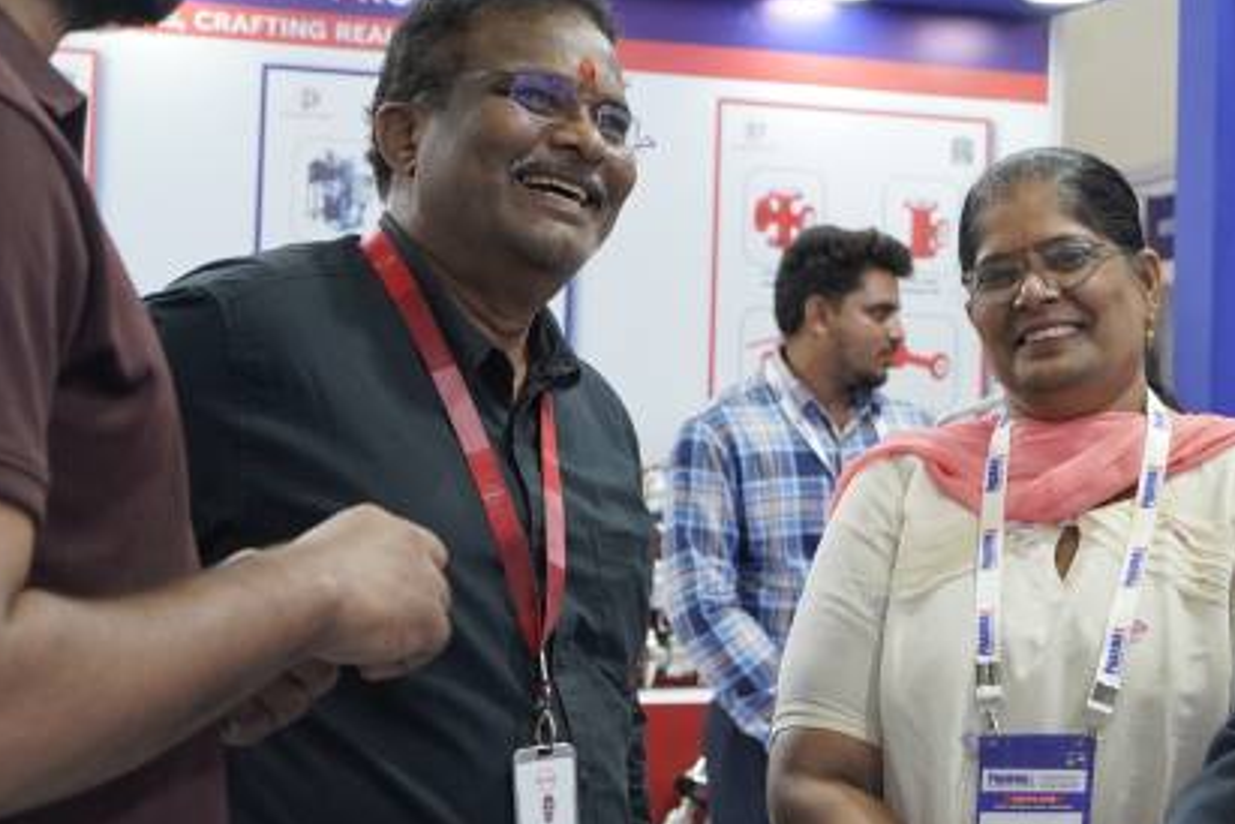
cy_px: 268
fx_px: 2779
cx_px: 1112
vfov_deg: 16.8
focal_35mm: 81
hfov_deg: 24.3
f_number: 4
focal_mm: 37
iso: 640
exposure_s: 1/160
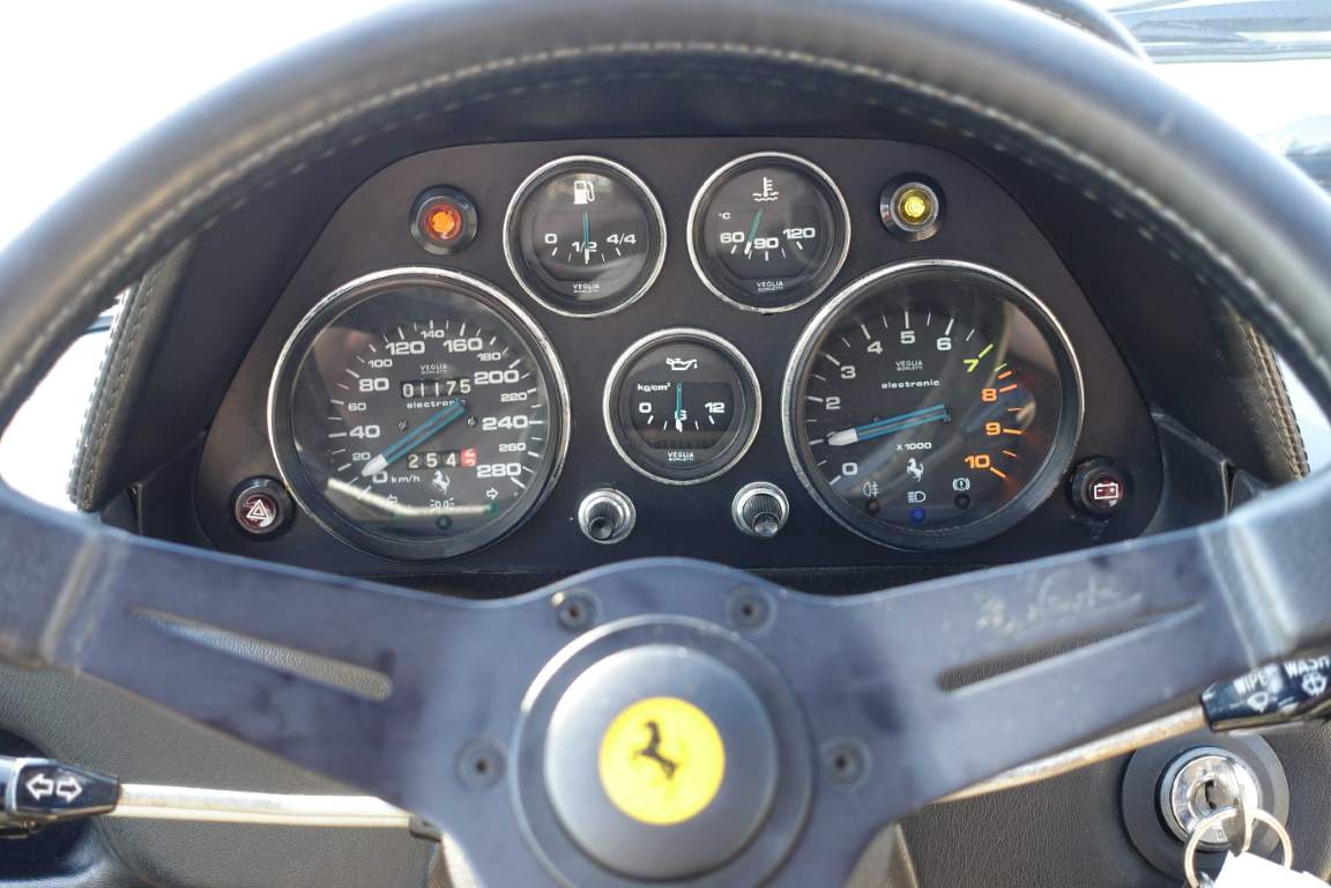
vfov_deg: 32.6
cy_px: 444
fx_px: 1516
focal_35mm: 41
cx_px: 666
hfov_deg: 47.4
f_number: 2.8
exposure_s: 1/80
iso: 125
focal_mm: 15.1
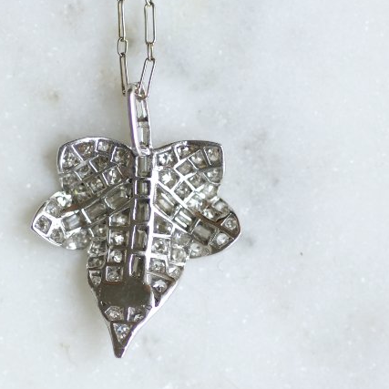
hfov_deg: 7.0
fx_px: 3191
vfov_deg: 7.0
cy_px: 190
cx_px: 136
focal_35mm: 251
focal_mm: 70
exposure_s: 1/125
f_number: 2.8
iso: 200
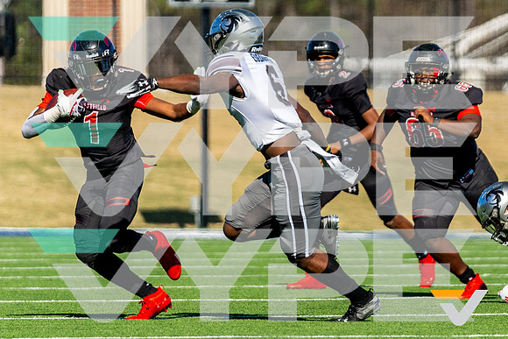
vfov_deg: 2.6
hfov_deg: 3.9
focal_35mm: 528
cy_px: 118
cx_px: 408
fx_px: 7450
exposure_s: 1/2500
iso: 400
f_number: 2.8
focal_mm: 200
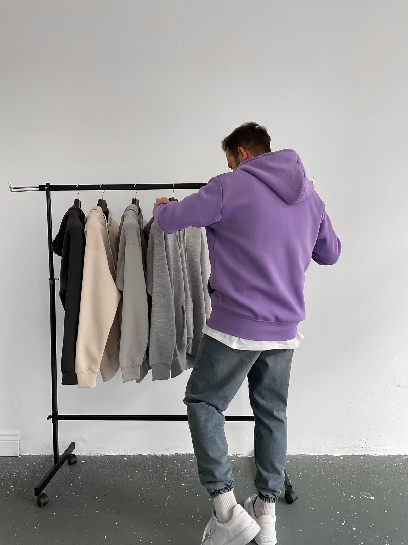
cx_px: 204
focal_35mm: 29
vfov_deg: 61.7
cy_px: 272
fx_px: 456
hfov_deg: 48.2
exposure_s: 1/110
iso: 64
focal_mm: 3
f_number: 1.8
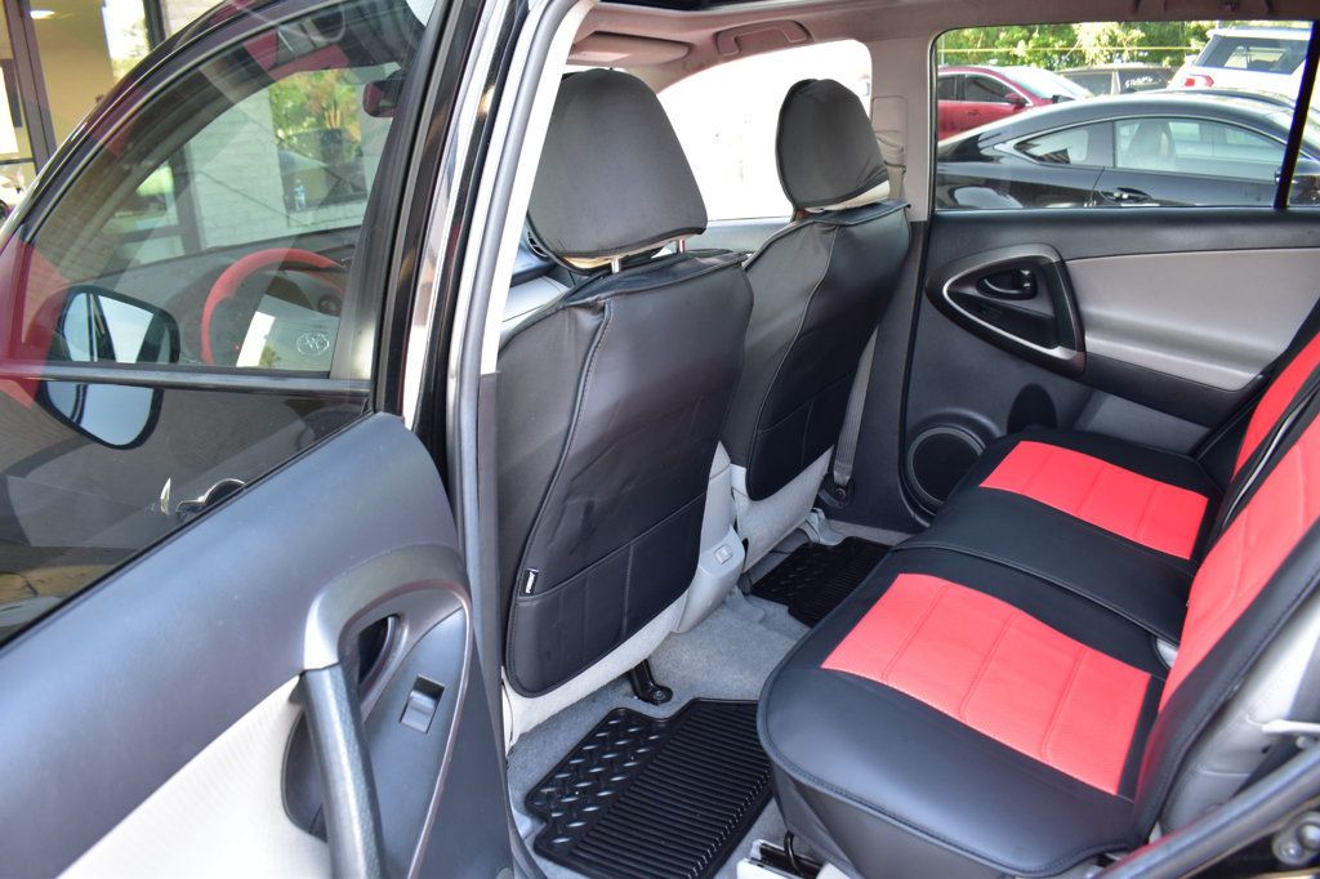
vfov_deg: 47.9
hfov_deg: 67.4
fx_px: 990
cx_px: 660
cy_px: 440
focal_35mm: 27
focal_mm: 18
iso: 450
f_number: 6.3
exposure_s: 1/15
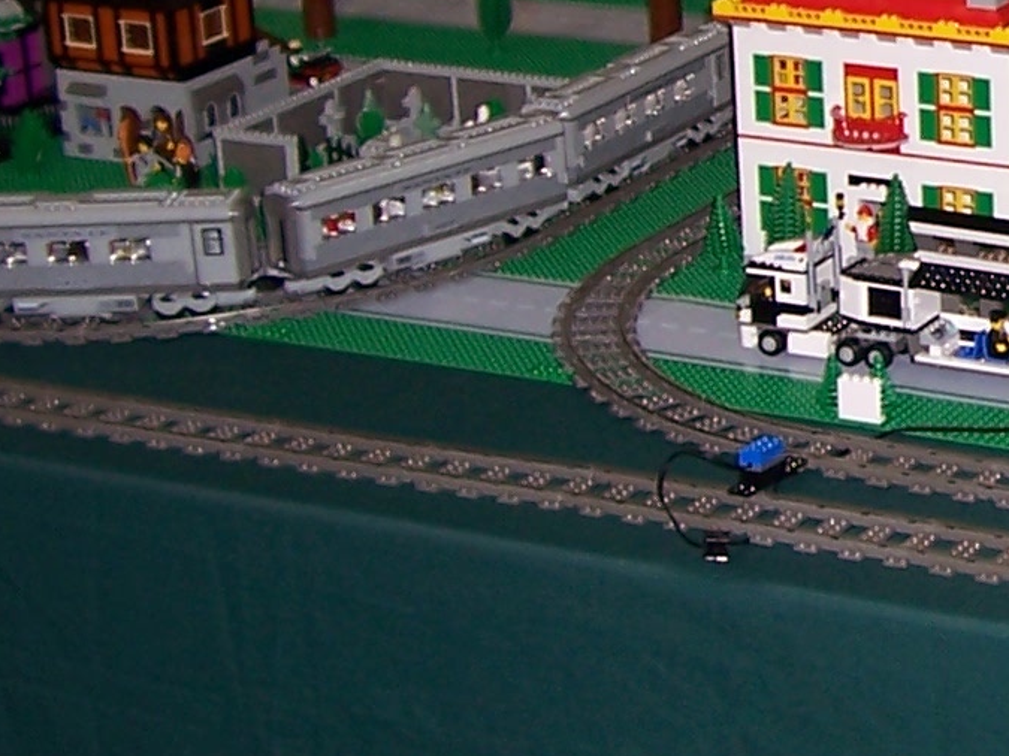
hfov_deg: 16.0
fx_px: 3381
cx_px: 1356
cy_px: 36
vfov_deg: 12.6
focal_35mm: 116
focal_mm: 5.6
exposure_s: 1/60
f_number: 2.7
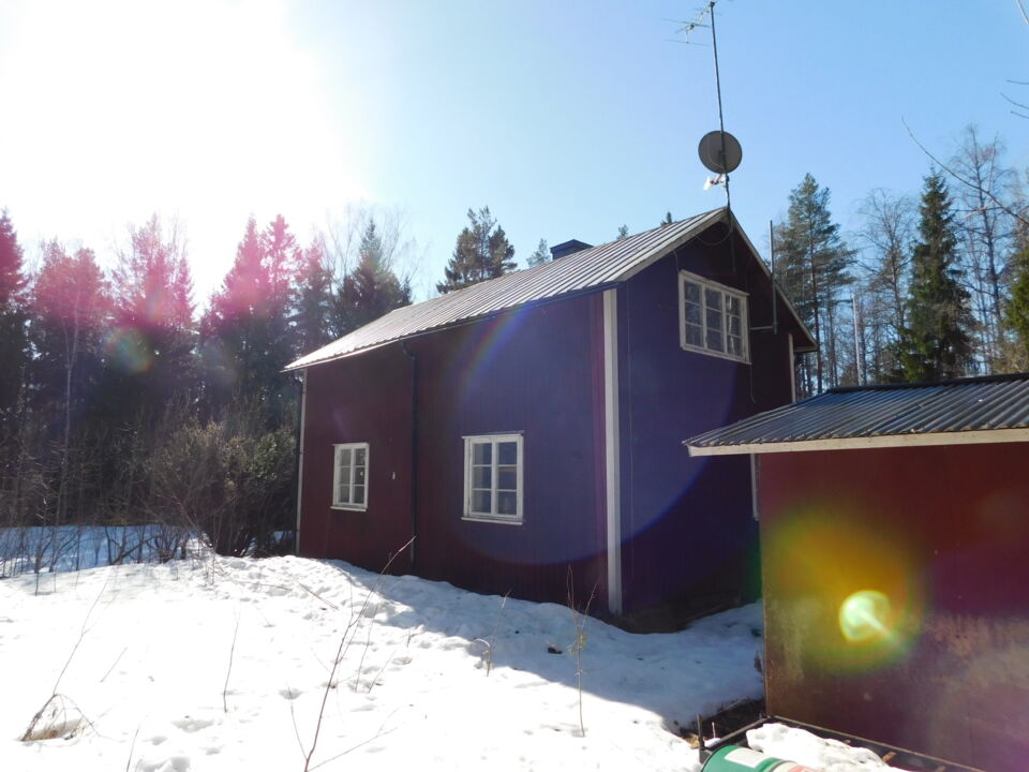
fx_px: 684
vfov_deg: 58.9
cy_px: 386
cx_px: 514
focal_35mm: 23
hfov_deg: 73.9
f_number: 3
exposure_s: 1/1000
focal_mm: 4
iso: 125
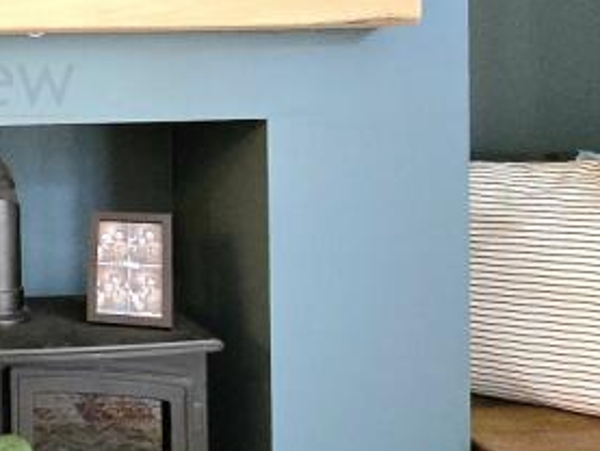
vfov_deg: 29.6
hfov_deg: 30.5
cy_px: 95
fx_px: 832
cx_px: -195
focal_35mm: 48
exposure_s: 1/50.3
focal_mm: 2.2
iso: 1250
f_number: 2.2
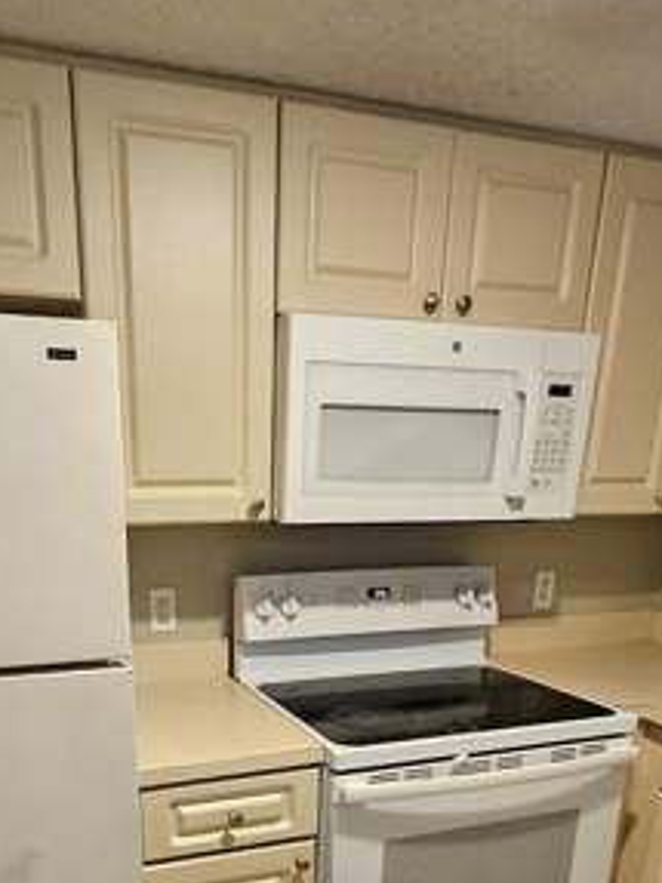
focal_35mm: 29
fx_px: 740
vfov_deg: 55.2
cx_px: 231
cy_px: 760
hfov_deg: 47.6
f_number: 2.2
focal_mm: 1.74
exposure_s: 1/60
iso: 250
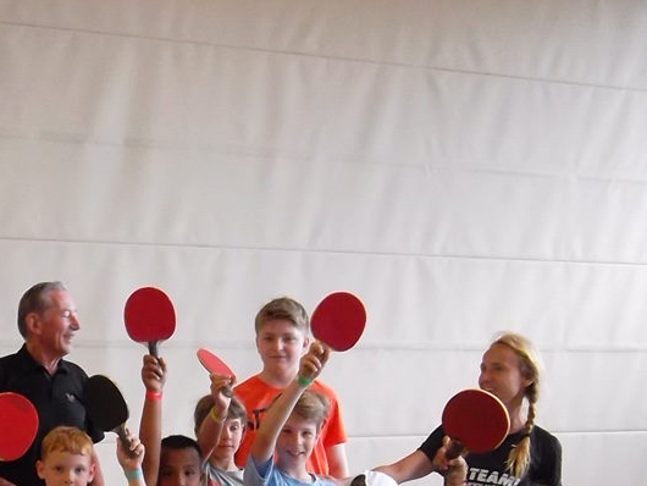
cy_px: 532
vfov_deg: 21.2
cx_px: 71
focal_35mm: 66
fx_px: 1234
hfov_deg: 28.3
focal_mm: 4.9
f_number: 3.5
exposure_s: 1/45
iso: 324
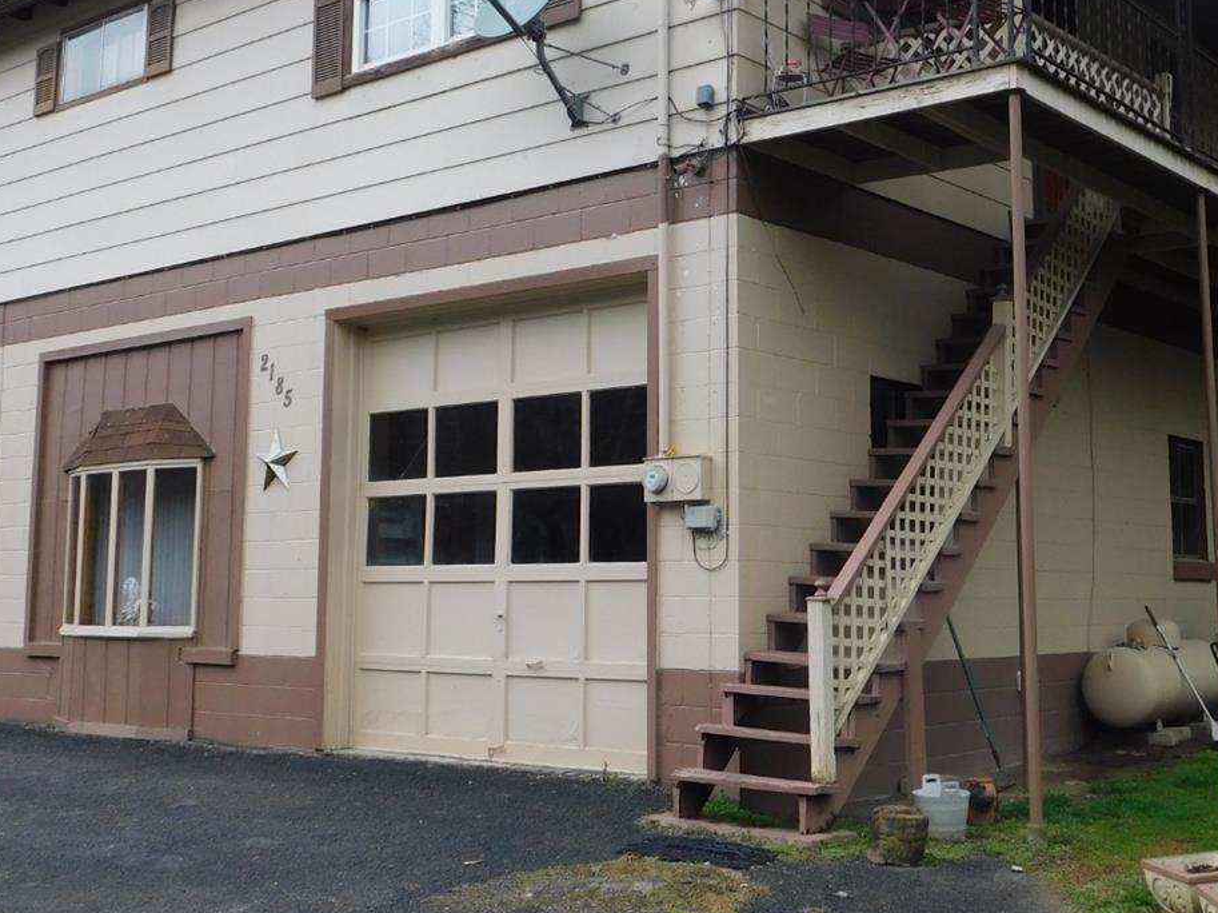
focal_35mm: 46
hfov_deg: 41.2
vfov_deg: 31.4
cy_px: 371
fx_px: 1618
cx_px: 651
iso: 125
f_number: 3.2
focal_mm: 4.9
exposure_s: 1/250
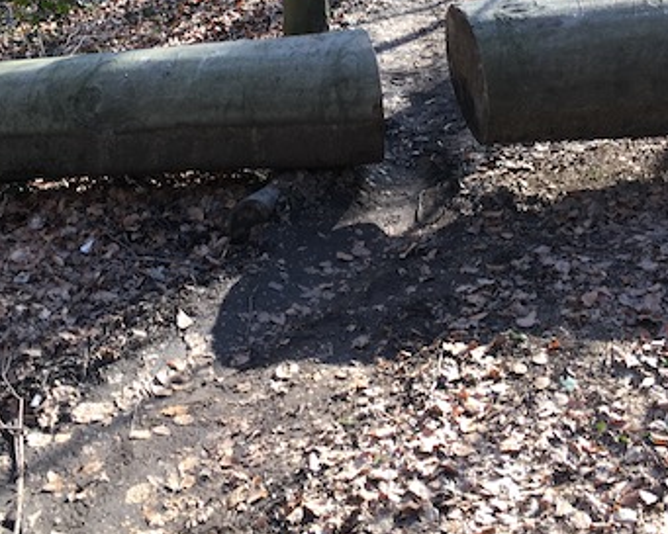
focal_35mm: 54
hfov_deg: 34.7
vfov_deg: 27.3
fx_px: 1068
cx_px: 349
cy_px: 72
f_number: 2.2
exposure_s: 1/100
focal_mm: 4.15
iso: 25
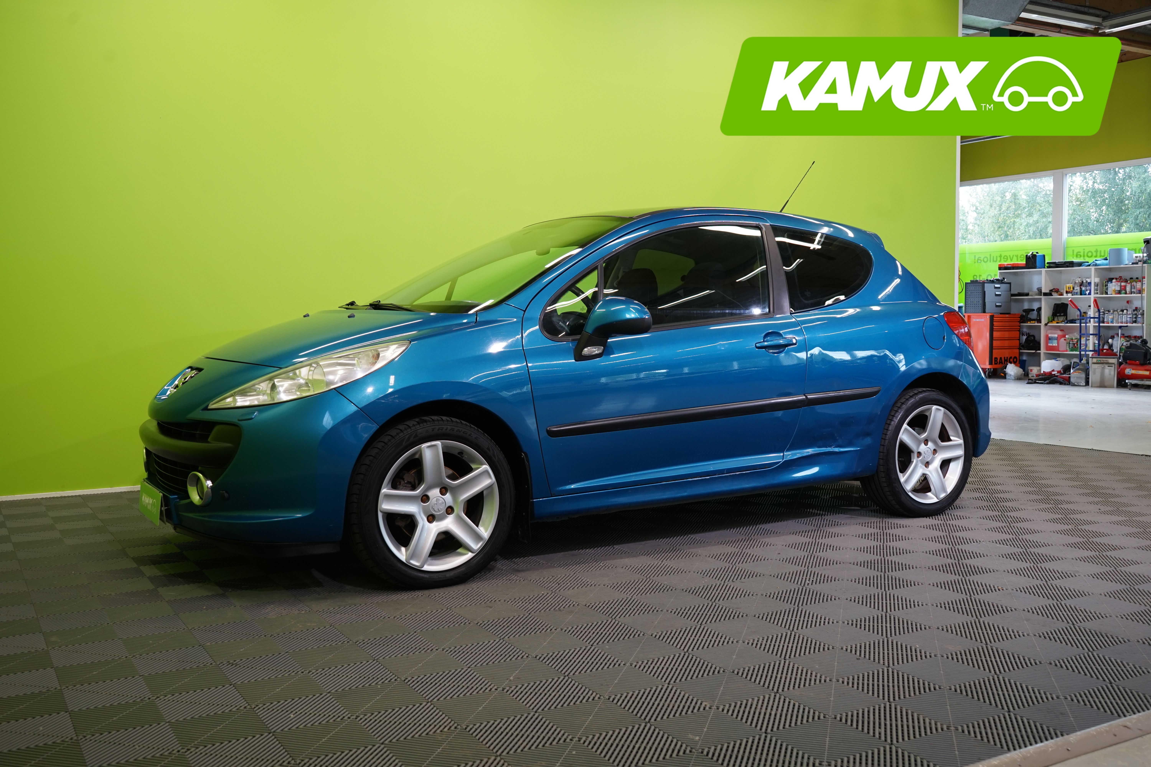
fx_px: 1087
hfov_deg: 55.8
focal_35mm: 34
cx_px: 576
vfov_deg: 38.9
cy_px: 384
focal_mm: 34
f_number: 6.3
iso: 500
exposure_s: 1/30
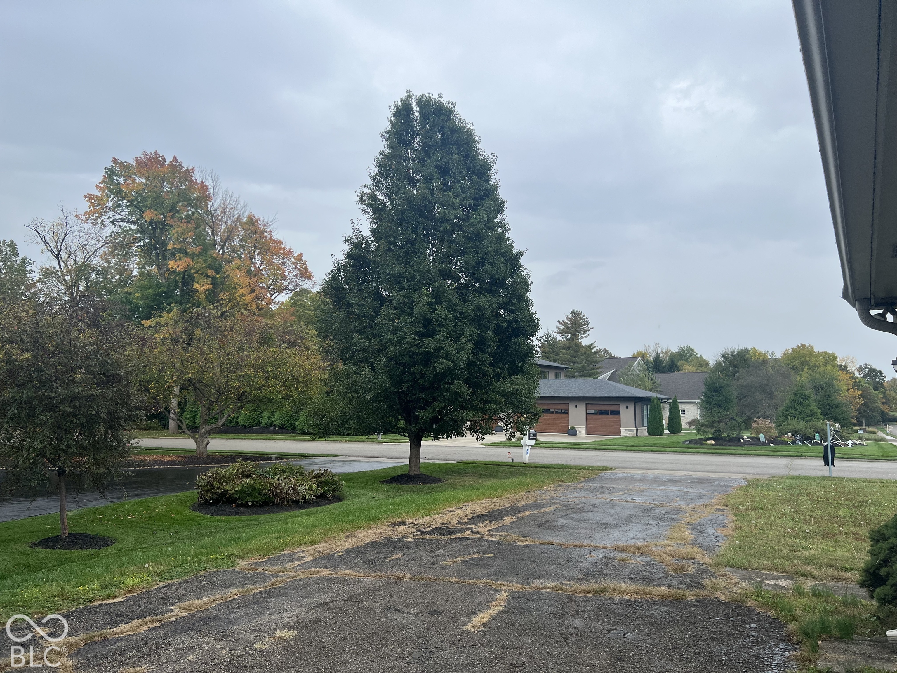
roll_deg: -0.3
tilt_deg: +5.5
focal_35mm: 26
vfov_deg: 53.1
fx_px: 674
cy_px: 336
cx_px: 448
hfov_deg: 67.3
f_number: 1.5
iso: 50
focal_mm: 5.7
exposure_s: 1/1361
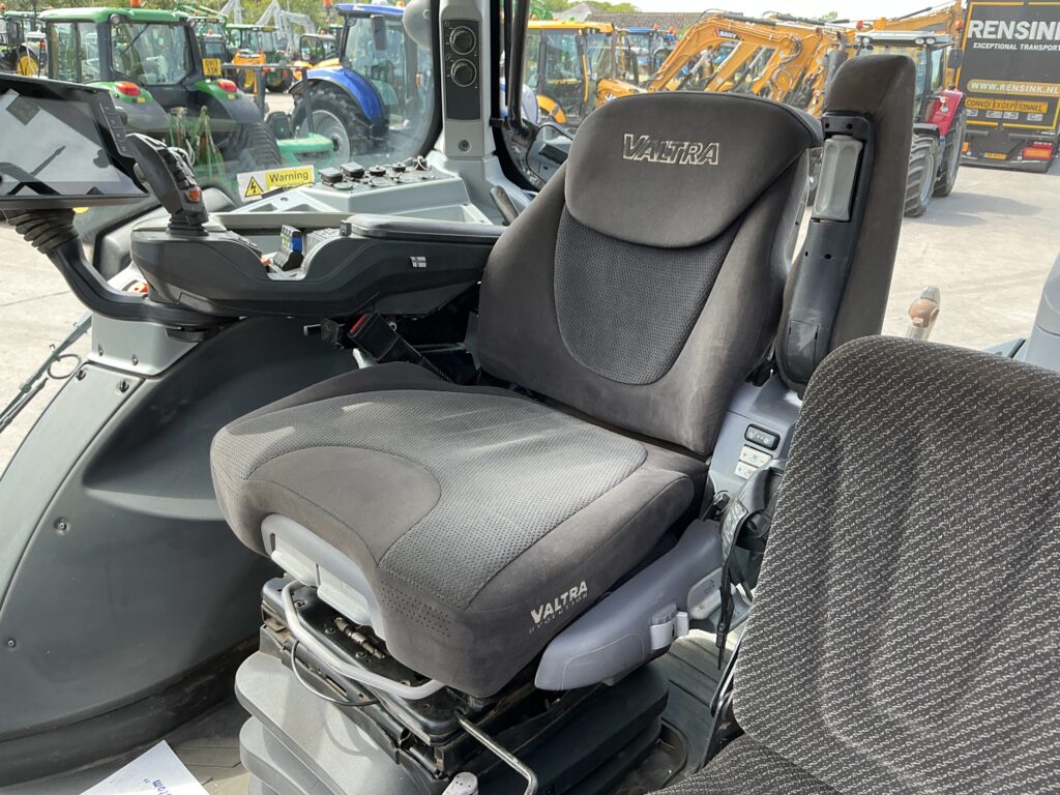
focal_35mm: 28
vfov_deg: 49.7
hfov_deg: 63.4
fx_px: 857
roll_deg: -1.6
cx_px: 530
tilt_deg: -21.9
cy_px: 398
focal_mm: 3
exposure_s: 1/122
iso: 25
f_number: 1.8
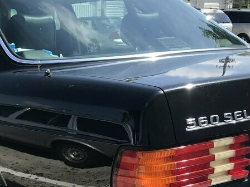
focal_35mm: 75
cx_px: 102
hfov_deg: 25.9
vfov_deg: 19.2
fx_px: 542
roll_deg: +0.4
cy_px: 179
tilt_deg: -16.3
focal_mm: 3.99
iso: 20
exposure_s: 1/1312
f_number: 1.8
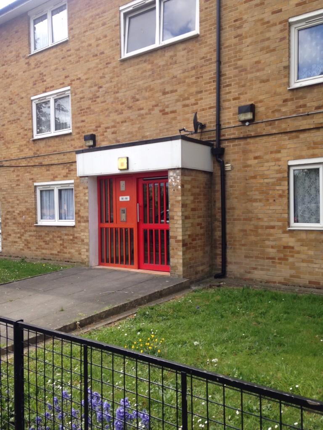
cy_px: 215
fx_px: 411
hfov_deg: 42.9
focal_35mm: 33
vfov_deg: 55.4
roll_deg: +1.3
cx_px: 162
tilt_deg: -1.9
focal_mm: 4.12
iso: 50
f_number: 2.4
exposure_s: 1/411
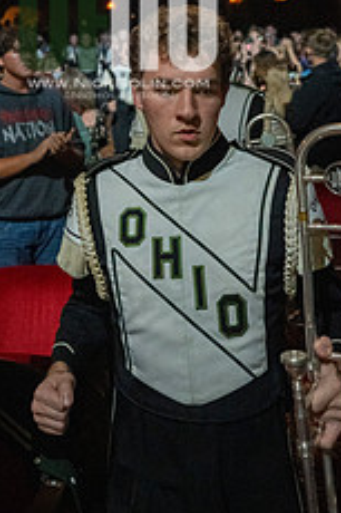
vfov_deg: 38.5
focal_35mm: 47
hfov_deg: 28.4
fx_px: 669
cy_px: 36
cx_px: 118
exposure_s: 1/500
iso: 12800
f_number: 2.8
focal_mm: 24
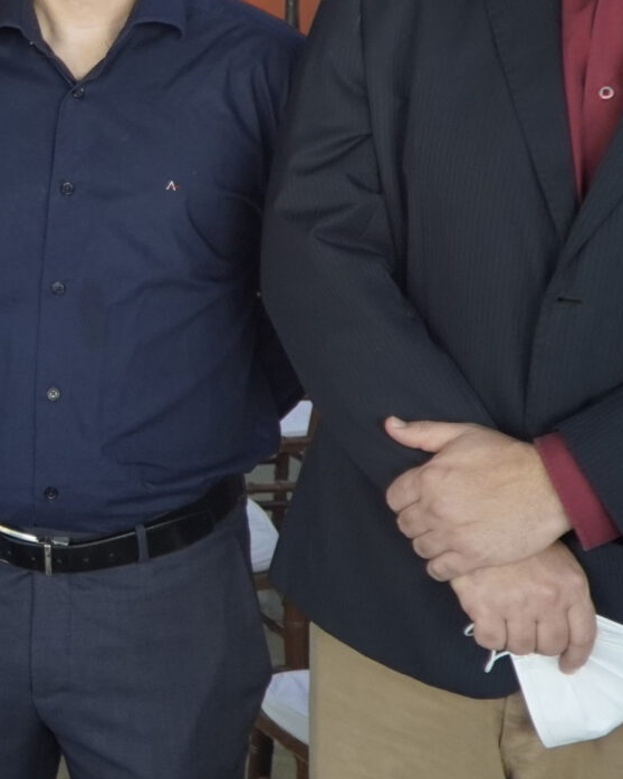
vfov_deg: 20.5
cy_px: 259
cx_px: -428
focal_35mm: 93
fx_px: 2144
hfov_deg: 14.8
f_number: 4
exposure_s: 1/160
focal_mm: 18
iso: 500
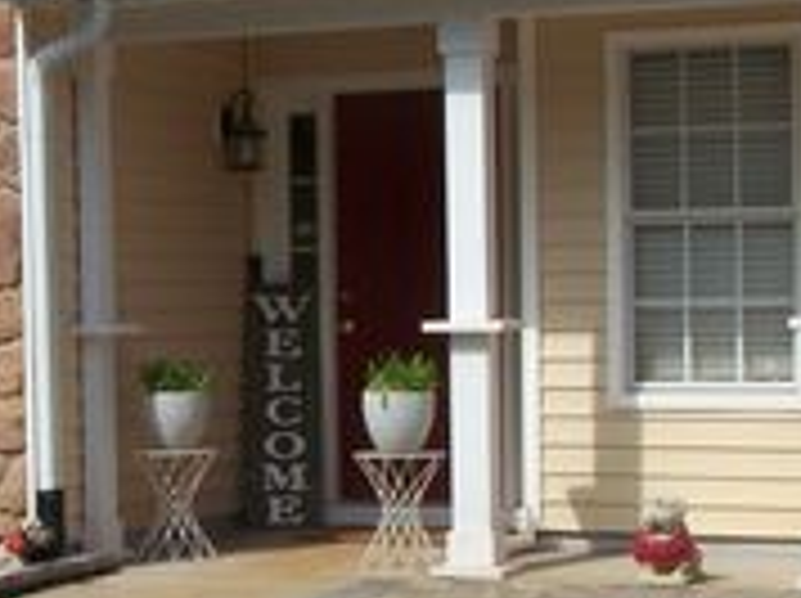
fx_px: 2473
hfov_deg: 18.3
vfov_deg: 13.8
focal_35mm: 107
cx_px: 212
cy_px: 434
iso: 80
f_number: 5.6
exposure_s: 1/640
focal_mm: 6.3
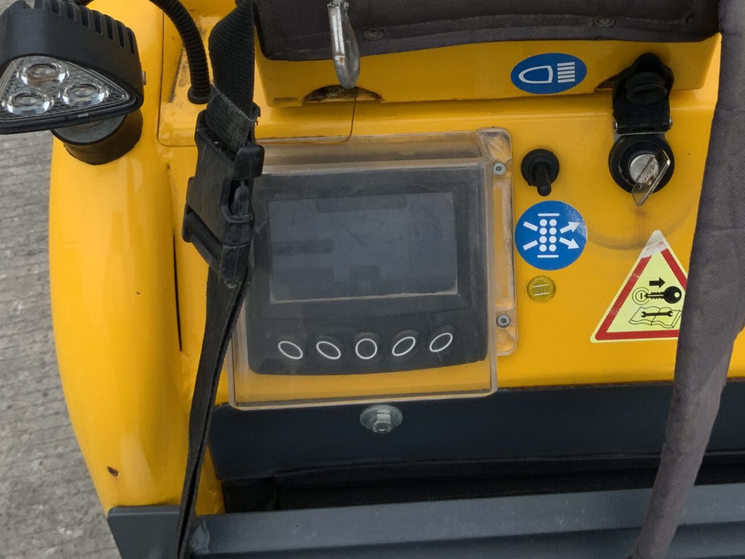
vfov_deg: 24.6
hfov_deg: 33.5
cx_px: 501
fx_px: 1227
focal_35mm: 57
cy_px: 12
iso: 16
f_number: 1.8
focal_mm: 3
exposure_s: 1/719
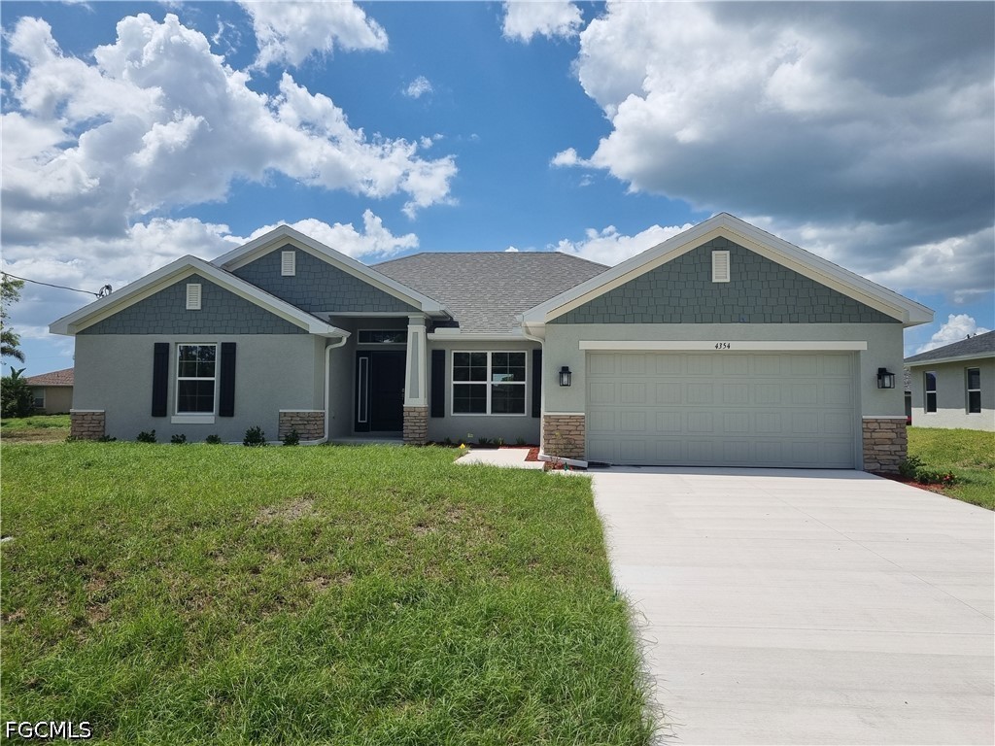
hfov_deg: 67.3
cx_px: 498
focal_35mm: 26
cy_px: 373
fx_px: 747
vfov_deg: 53.1
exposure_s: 1/6000
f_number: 1.8
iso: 50
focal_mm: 5.4
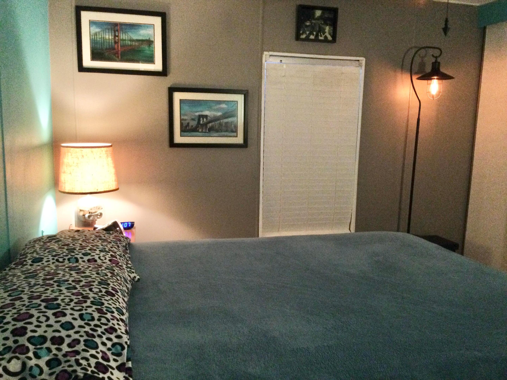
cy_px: 190
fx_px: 454
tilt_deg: -7.5
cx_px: 254
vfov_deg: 45.4
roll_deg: -2.4
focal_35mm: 31
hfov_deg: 58.4
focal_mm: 3.3
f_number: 2.4
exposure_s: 1/15
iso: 500
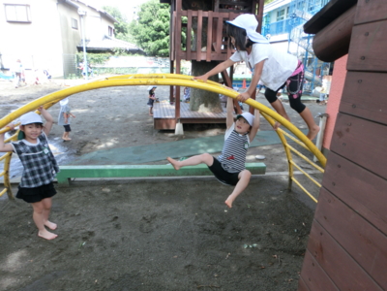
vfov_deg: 56.8
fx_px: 268
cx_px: 194
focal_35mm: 24
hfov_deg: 71.6
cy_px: 146
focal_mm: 4.24
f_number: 3
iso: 80
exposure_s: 1/125
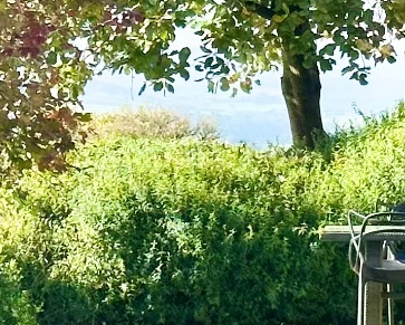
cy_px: -89
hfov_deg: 7.3
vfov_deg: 5.8
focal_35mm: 264
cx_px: 330
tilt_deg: +3.2
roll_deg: -0.6
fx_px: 3167
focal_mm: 6.86
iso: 64
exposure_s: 1/2469
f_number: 1.78
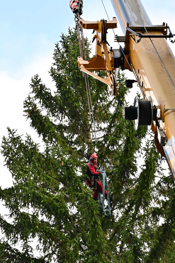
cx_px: 88
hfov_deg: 13.0
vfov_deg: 19.5
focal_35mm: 105
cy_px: 132
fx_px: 766
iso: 800
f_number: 6.3
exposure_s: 1/500
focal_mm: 70
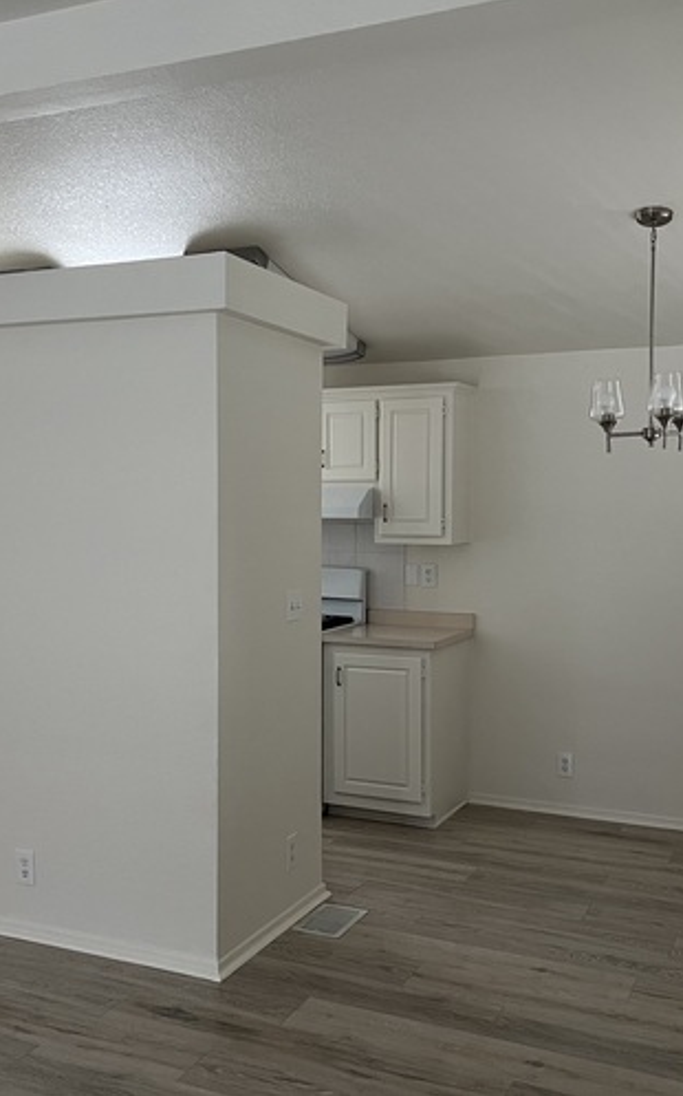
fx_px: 1104
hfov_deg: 34.4
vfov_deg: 52.8
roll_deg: -0.4
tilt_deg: -3.0
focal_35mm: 37
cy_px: 547
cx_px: 310
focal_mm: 5.7
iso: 250
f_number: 1.5
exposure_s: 1/60
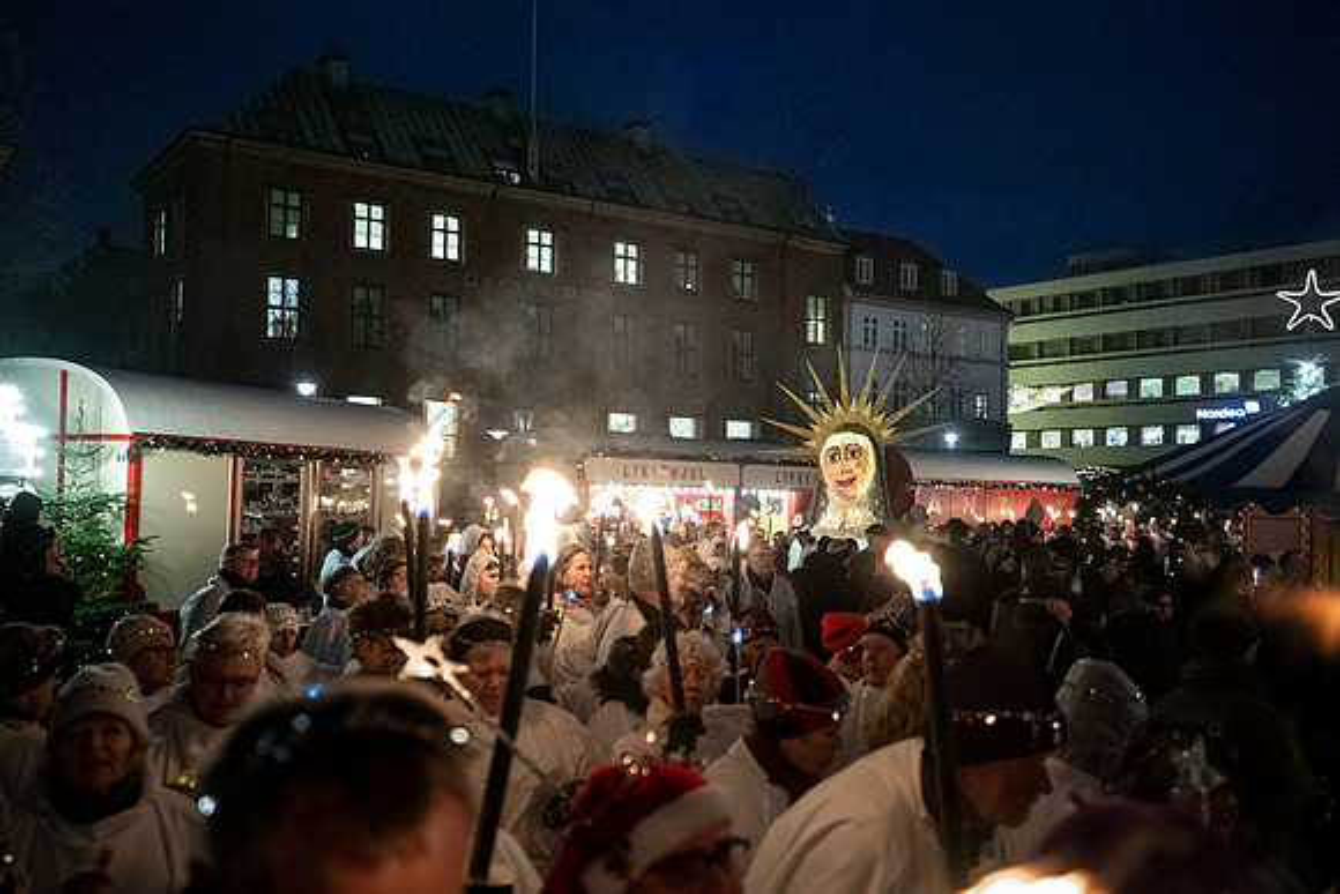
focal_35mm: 35
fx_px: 1303
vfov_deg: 37.9
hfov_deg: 54.4
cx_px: 670
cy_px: 447
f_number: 2.8
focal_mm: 35
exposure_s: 1/250
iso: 10000
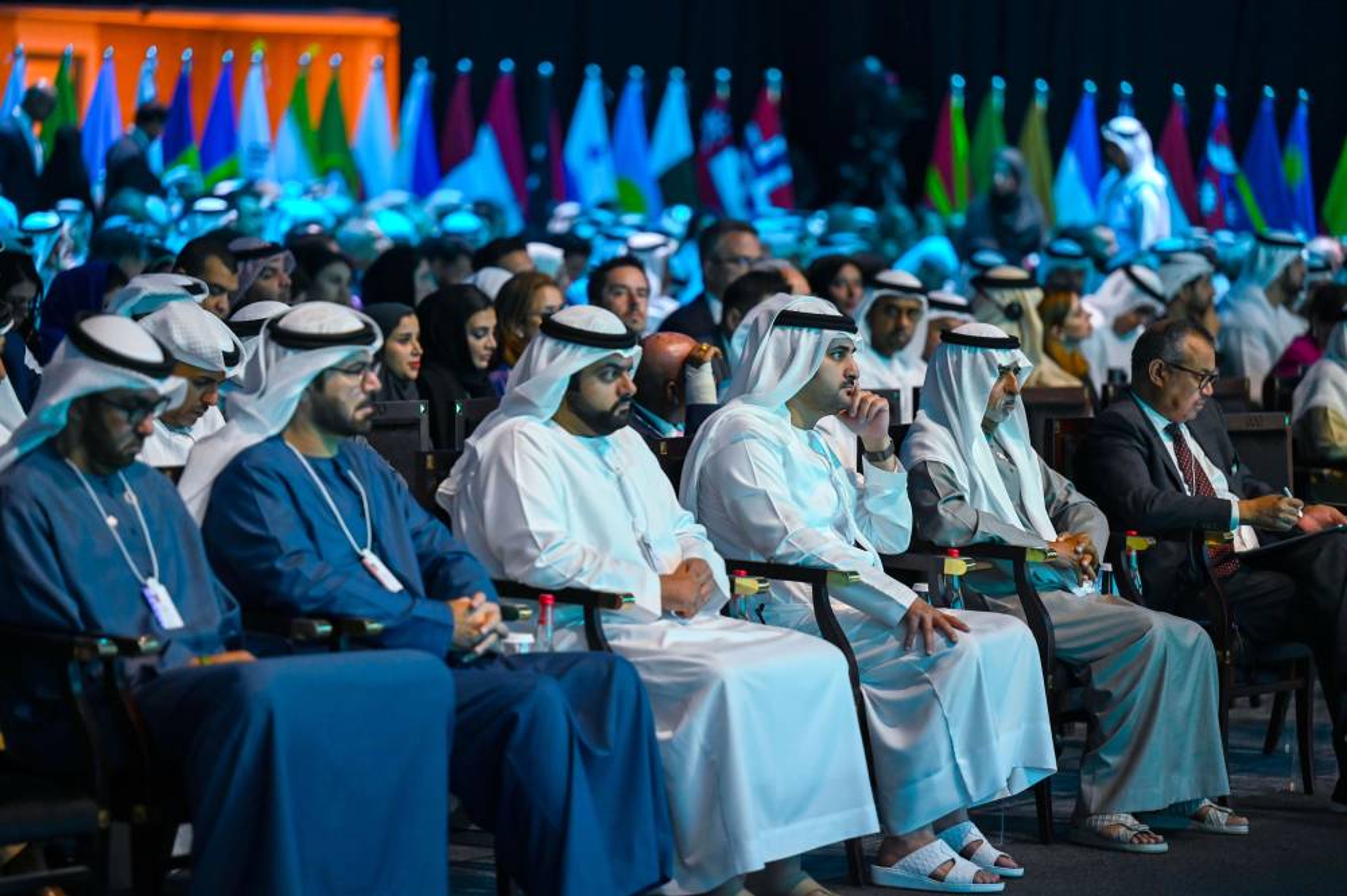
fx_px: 5608
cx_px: 674
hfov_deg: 13.7
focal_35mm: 150
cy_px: 448
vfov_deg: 9.1
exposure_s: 1/160
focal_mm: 150
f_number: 2.8
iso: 3200
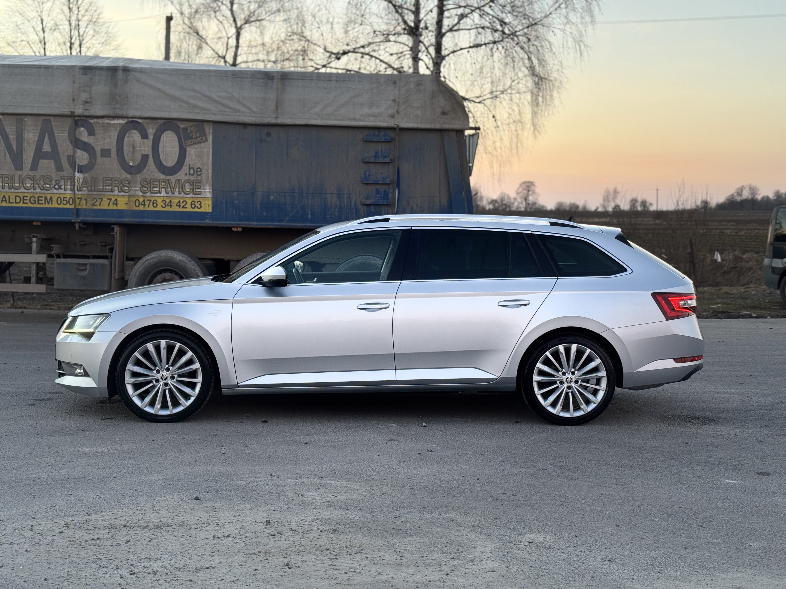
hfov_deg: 39.7
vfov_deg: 30.3
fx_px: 1090
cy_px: 294
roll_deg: -0.8
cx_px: 393
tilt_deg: -3.5
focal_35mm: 48
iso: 80
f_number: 1.78
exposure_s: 1/121
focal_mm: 6.76
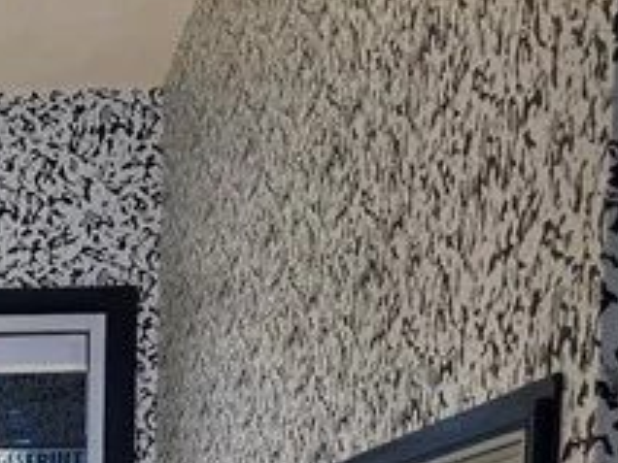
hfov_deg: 16.7
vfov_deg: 12.0
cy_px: 897
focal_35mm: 111
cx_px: -181
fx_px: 1982
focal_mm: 6.3
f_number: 1.7
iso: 250
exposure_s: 1/120
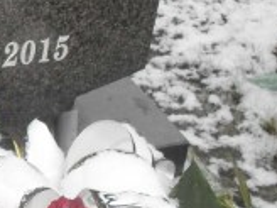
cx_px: -199
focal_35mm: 137
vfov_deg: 10.7
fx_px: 1096
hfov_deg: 13.2
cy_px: -3
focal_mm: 6.3
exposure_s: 1/350
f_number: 3.2
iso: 100
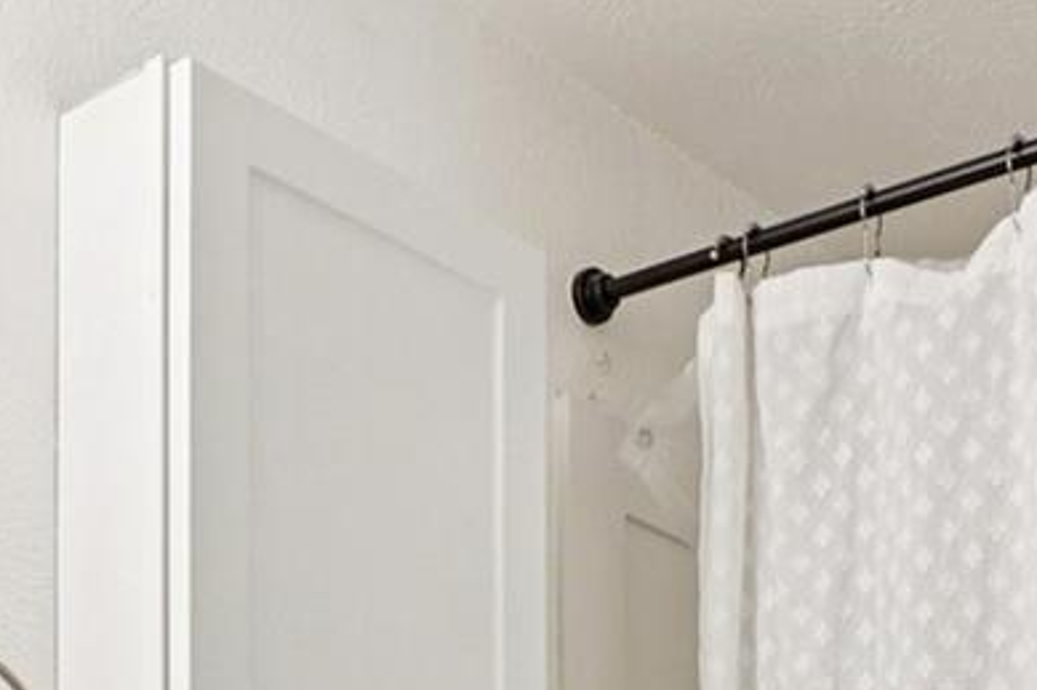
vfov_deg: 15.3
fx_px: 2131
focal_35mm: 74
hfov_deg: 27.3
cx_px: 629
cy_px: 1329
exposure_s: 1/20
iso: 400
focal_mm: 12
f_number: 8
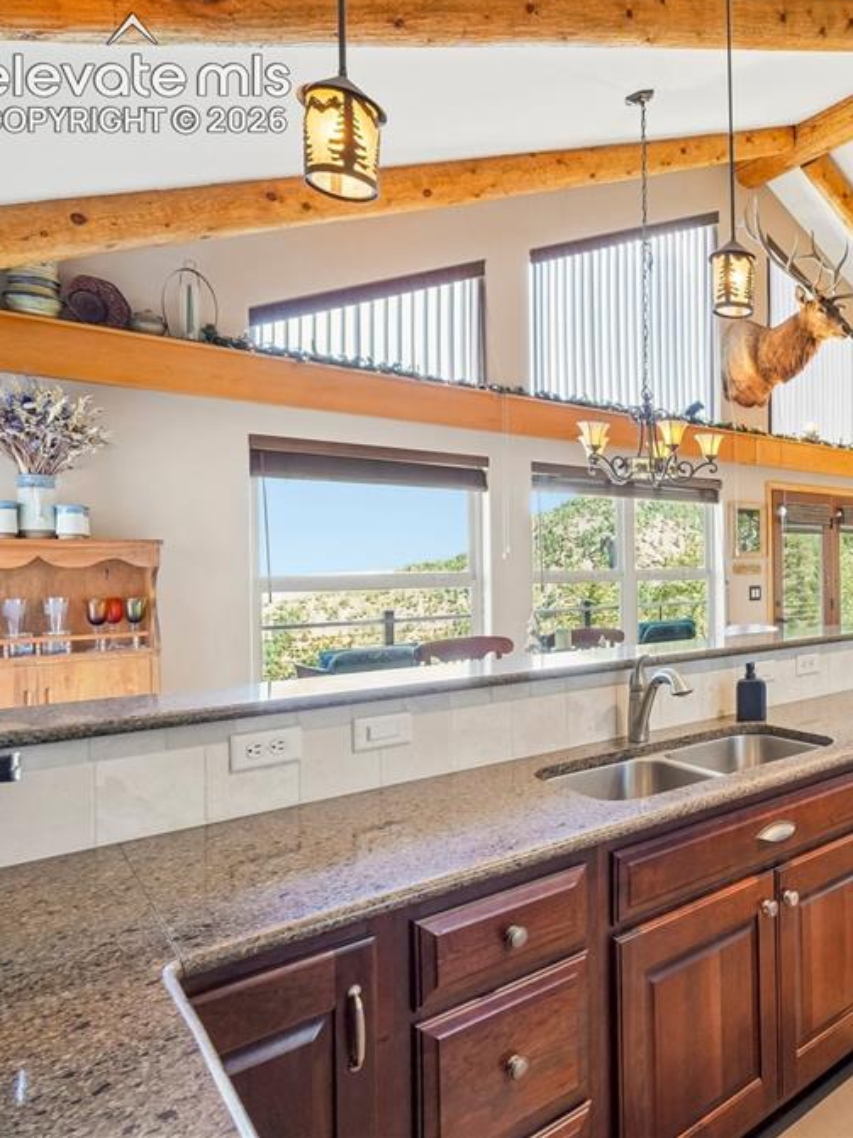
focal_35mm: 23
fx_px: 752
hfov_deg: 49.7
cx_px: 828
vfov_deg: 74.2
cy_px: 561
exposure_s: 1/6
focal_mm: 10.4
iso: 800
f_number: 8
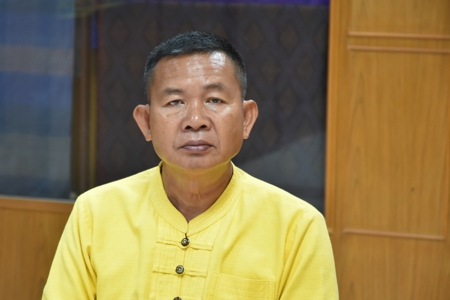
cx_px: 191
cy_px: 160
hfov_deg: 12.3
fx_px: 2082
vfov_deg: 8.2
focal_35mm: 167
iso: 800
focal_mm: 95
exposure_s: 1/20
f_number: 5.3
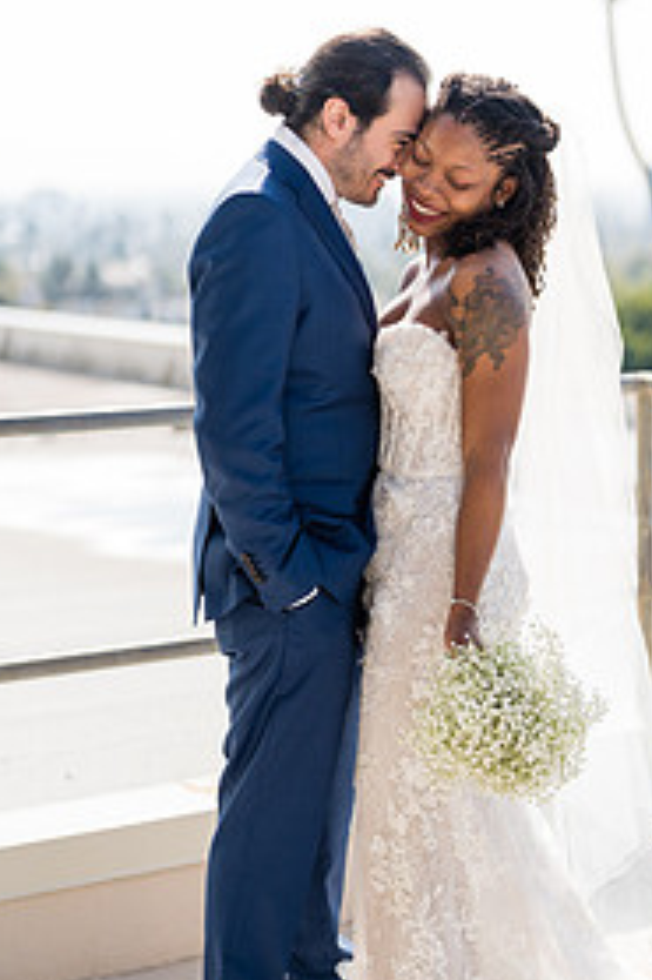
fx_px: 2203
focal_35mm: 81
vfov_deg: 25.1
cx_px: 444
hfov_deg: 16.8
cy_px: 472
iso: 100
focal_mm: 50
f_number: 1.2
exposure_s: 1/5000
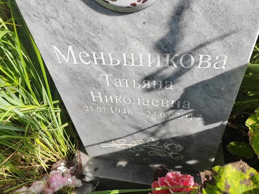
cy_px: 97
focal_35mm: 27
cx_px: 130
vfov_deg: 51.4
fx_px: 202
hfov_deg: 65.3
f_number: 1.9
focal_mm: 5.52
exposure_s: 1/1100
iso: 100
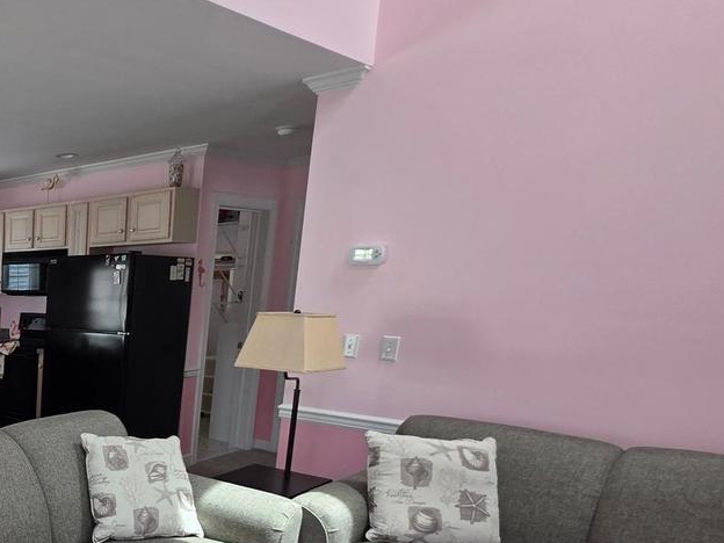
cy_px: 439
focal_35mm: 30
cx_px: -96
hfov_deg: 43.9
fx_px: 627
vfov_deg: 44.4
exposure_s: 1/120
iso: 64
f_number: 1.9
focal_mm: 2.2
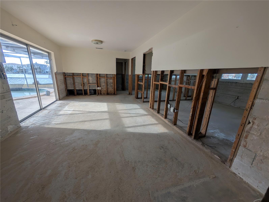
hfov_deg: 110.5
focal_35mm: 12
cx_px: 134
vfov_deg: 94.6
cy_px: 101
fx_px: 93
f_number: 1.7
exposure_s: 1/637
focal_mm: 2.02
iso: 51
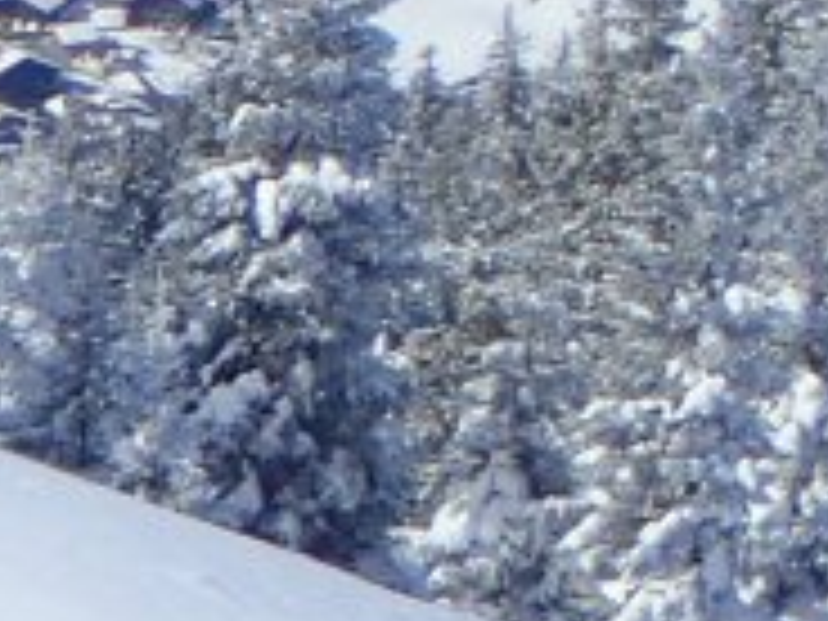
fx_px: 13873
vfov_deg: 2.6
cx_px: -1901
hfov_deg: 3.3
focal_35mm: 580
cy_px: 770
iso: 100
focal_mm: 14.41
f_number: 5.6
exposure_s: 1/640
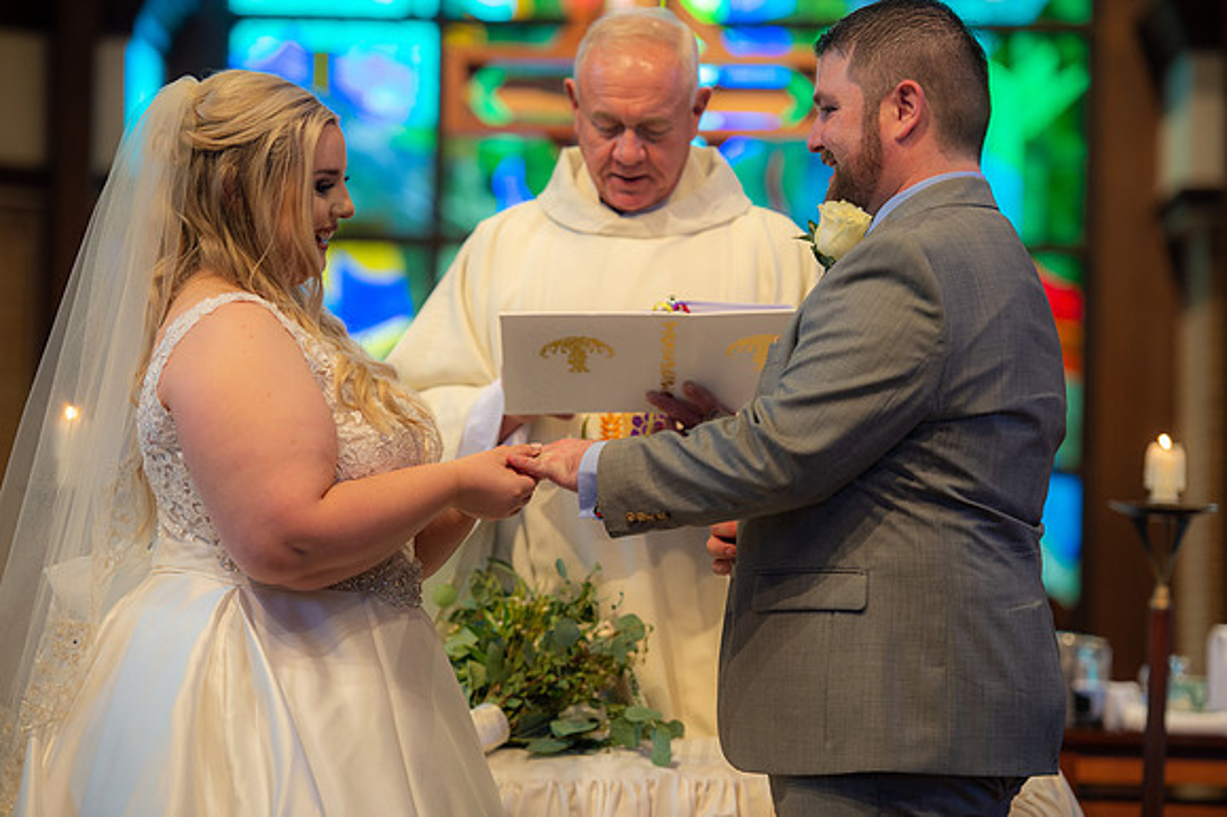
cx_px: 614
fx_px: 4598
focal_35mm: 135
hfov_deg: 15.2
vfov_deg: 10.1
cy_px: 408
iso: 1250
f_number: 3.2
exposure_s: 1/125
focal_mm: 135
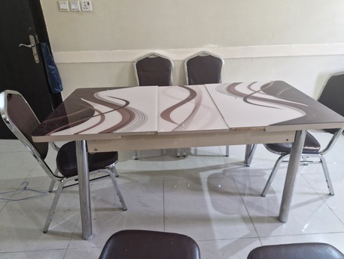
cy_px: 130
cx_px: 172
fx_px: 229
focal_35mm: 23
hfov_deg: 73.9
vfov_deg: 58.9
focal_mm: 5.54
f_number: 1.8
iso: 400
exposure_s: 1/100
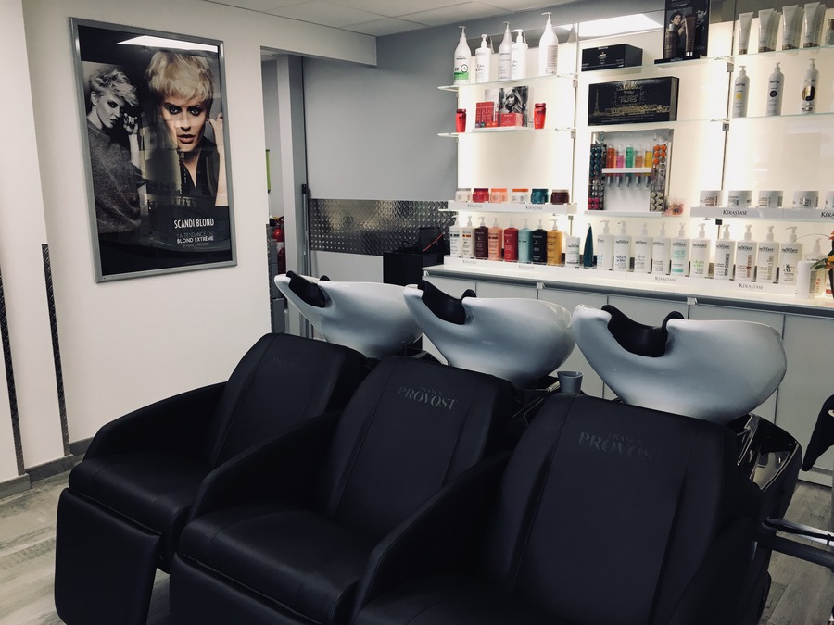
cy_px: 312
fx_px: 699
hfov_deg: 61.7
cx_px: 417
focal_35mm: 29
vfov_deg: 48.2
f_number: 2.2
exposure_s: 1/33
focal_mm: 4.15
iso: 25
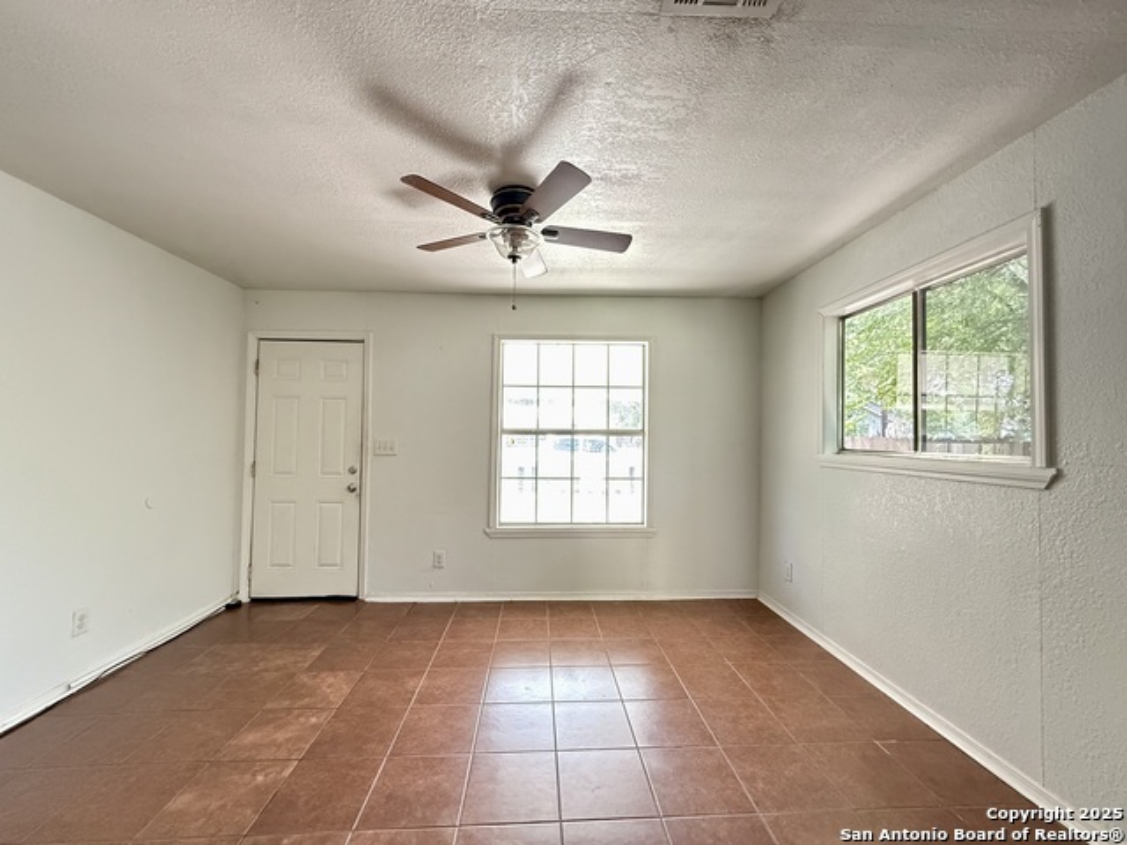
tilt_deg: +2.0
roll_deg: -0.7
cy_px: 422
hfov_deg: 102.1
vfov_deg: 85.7
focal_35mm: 14
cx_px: 564
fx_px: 456
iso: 800
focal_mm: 2.22
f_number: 2.2
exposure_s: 1/60
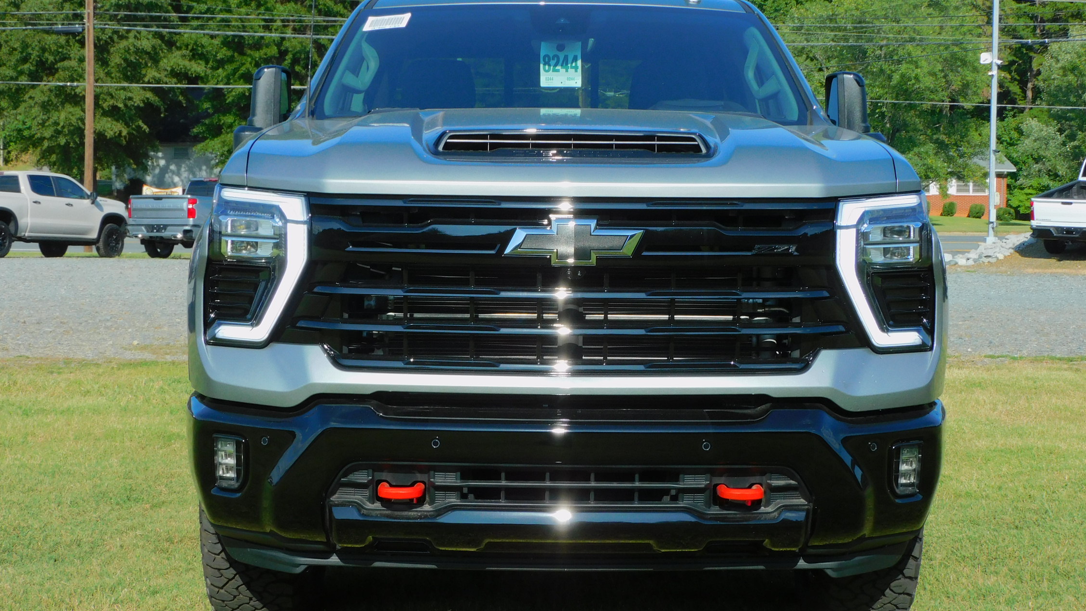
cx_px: 547
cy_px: 292
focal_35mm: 66
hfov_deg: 31.9
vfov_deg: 18.3
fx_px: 1901
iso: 125
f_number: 4.2
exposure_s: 1/1000
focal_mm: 10.7
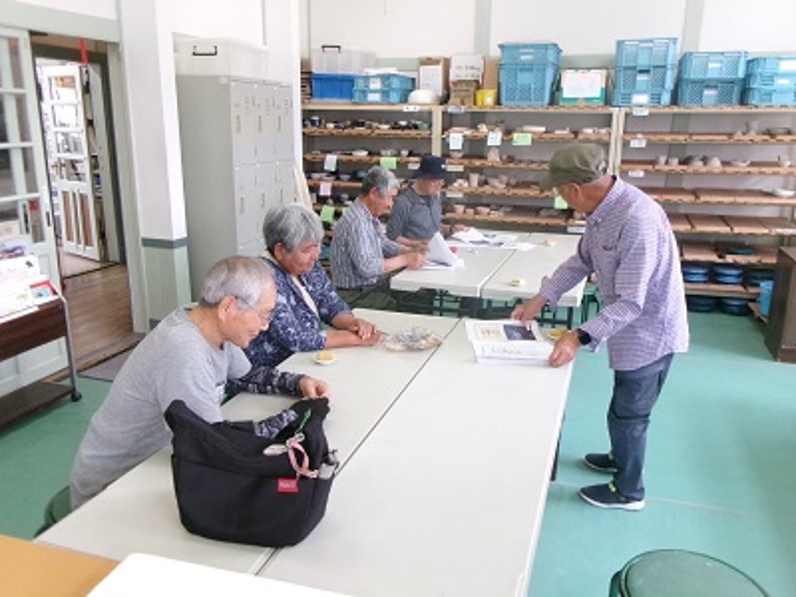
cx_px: 398
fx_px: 644
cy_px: 298
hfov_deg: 63.4
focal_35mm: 28
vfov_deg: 49.7
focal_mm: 5.1
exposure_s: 1/34
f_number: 3.9
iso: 397
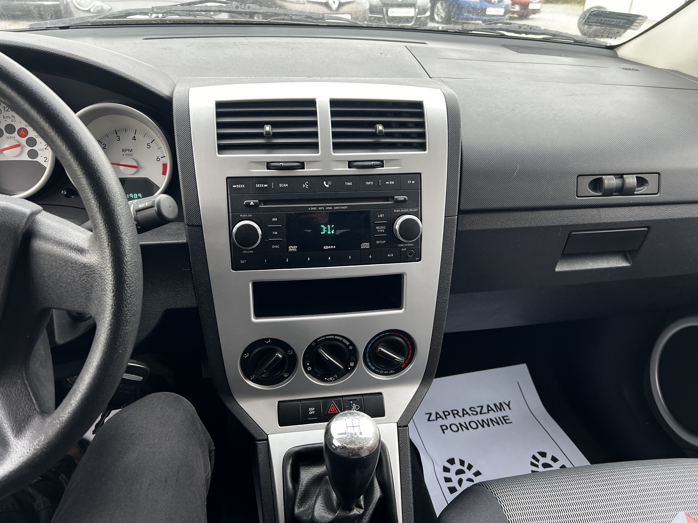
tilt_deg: -28.2
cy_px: 262
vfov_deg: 53.1
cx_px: 349
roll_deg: -3.0
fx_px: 524
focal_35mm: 26
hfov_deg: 67.3
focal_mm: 5.7
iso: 125
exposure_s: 1/112
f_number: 1.5
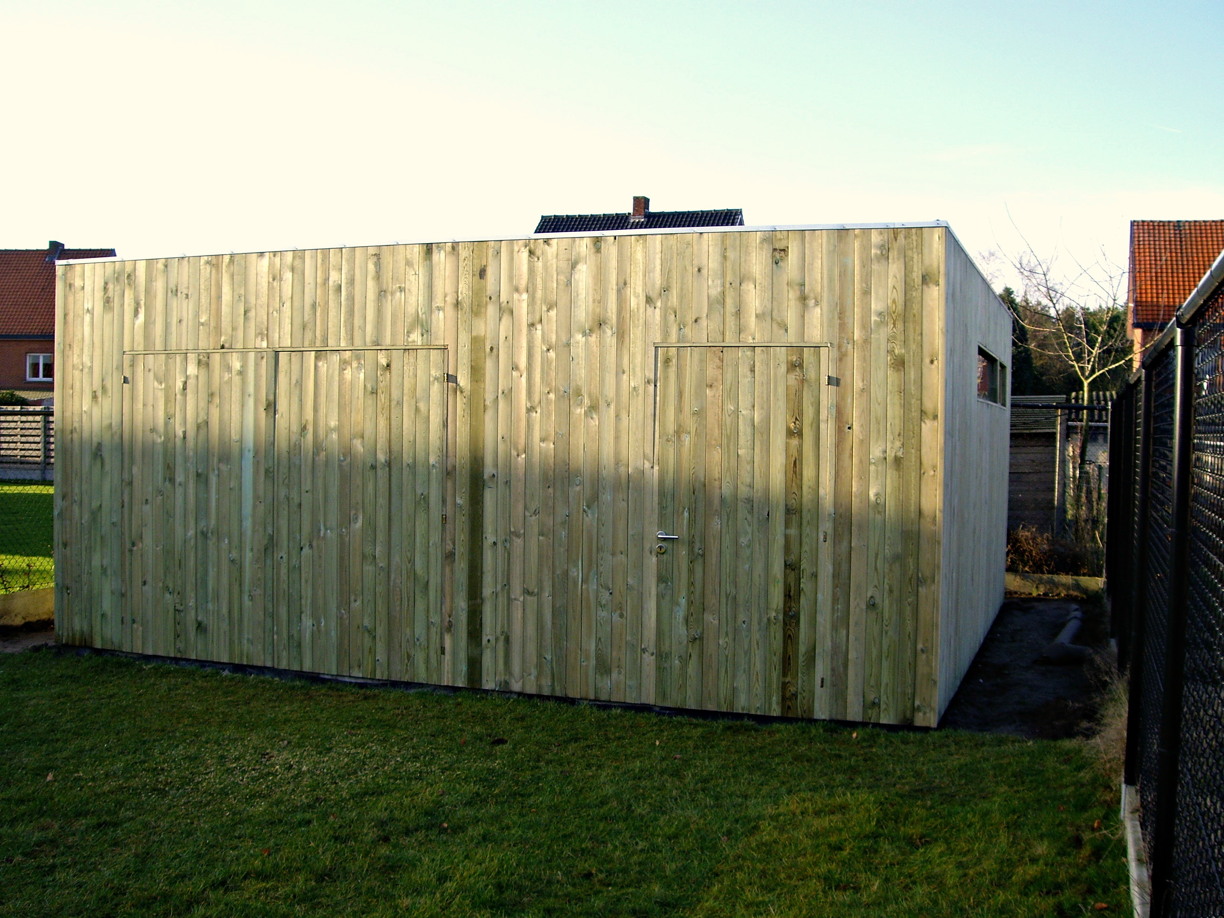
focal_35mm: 38
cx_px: 612
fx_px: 1344
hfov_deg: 49.0
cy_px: 459
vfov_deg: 37.7
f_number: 4.3
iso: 50
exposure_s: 1/100
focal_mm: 6.2
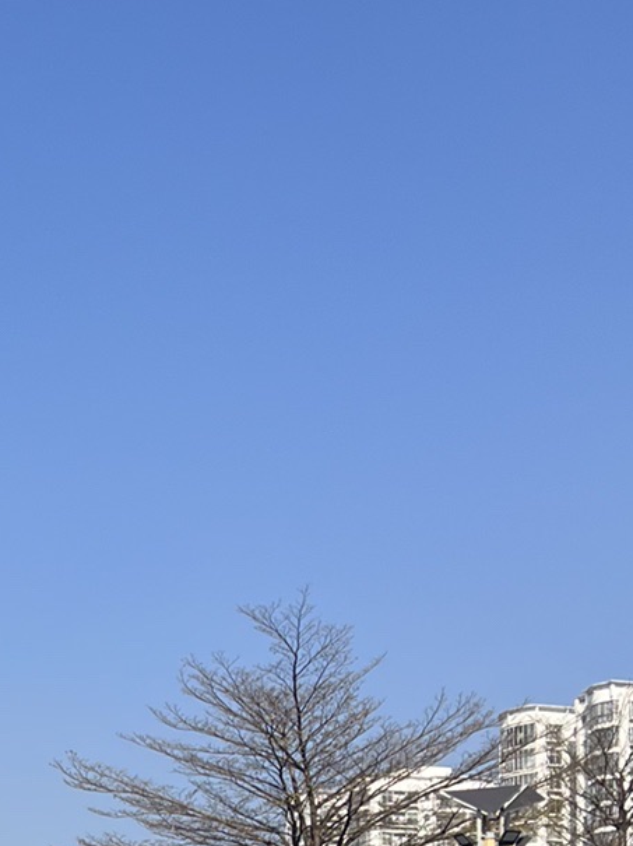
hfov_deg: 16.2
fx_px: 2099
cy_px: 1053
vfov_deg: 21.0
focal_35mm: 86
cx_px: -194
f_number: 1.5
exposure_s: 1/4444
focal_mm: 5.7
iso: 50
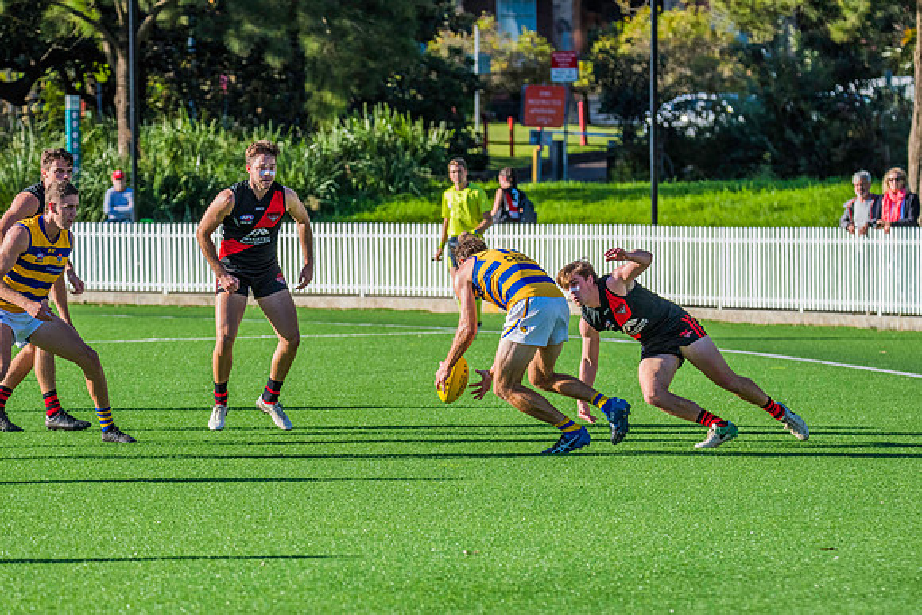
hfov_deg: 7.6
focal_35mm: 271
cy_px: 324
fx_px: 6947
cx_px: 507
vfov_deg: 5.1
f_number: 8
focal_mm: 240
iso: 800
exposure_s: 1/2000
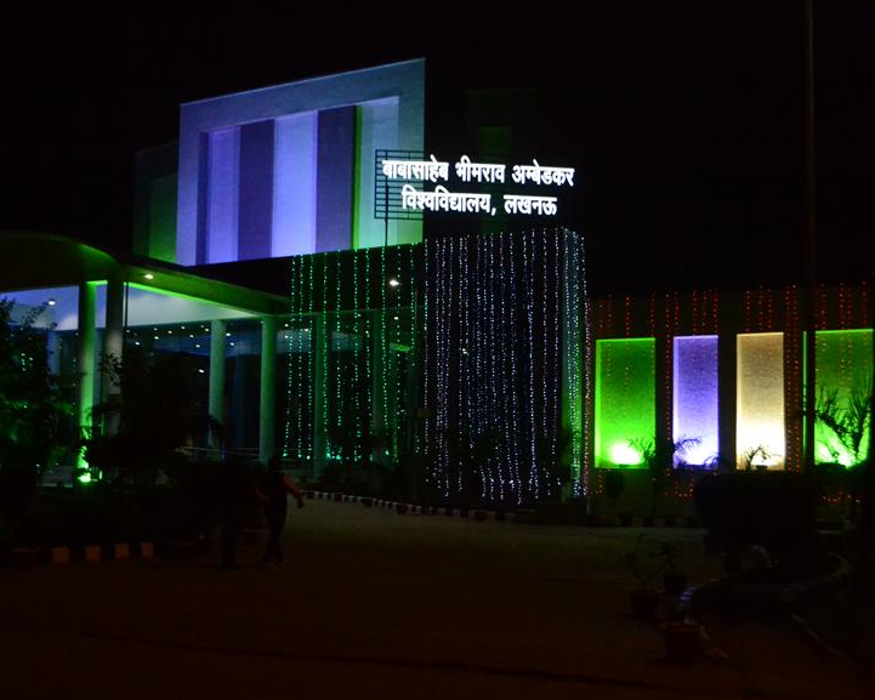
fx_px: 1140
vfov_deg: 34.1
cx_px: 314
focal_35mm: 44
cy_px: 385
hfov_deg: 41.6
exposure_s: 1/125
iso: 3200
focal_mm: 22
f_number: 4
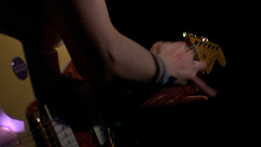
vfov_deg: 9.8
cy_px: 30
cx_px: 130
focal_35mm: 124
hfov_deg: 17.3
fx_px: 859
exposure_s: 1/40
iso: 800
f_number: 2.8
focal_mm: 52
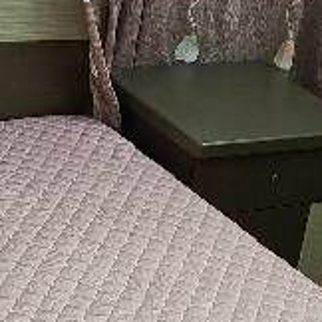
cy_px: 384
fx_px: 1410
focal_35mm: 134
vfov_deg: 12.7
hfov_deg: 13.0
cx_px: 155
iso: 736
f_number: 1.75
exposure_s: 1/50
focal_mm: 5.25
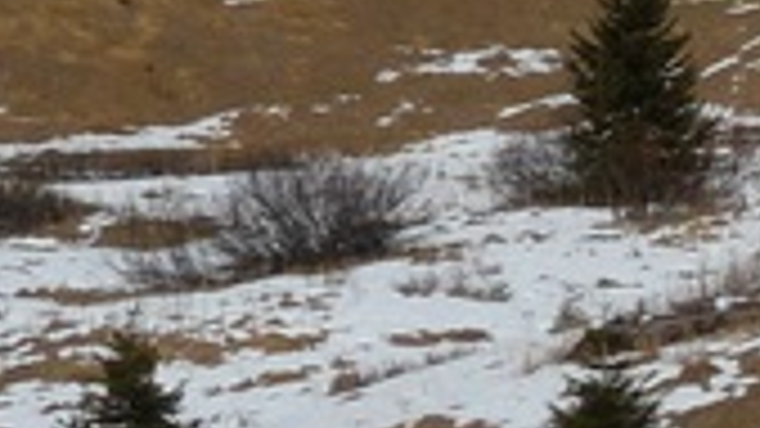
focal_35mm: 245
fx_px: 4936
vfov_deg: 4.9
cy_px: -374
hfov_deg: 8.0
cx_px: 1988
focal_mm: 6.7
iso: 100
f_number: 9
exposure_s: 1/320
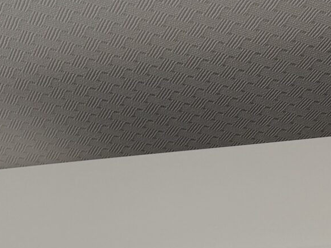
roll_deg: -0.3
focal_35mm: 105
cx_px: 391
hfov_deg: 17.9
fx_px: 1004
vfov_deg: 13.5
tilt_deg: +14.6
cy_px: 346
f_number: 1.78
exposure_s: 1/183
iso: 100
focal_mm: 6.76
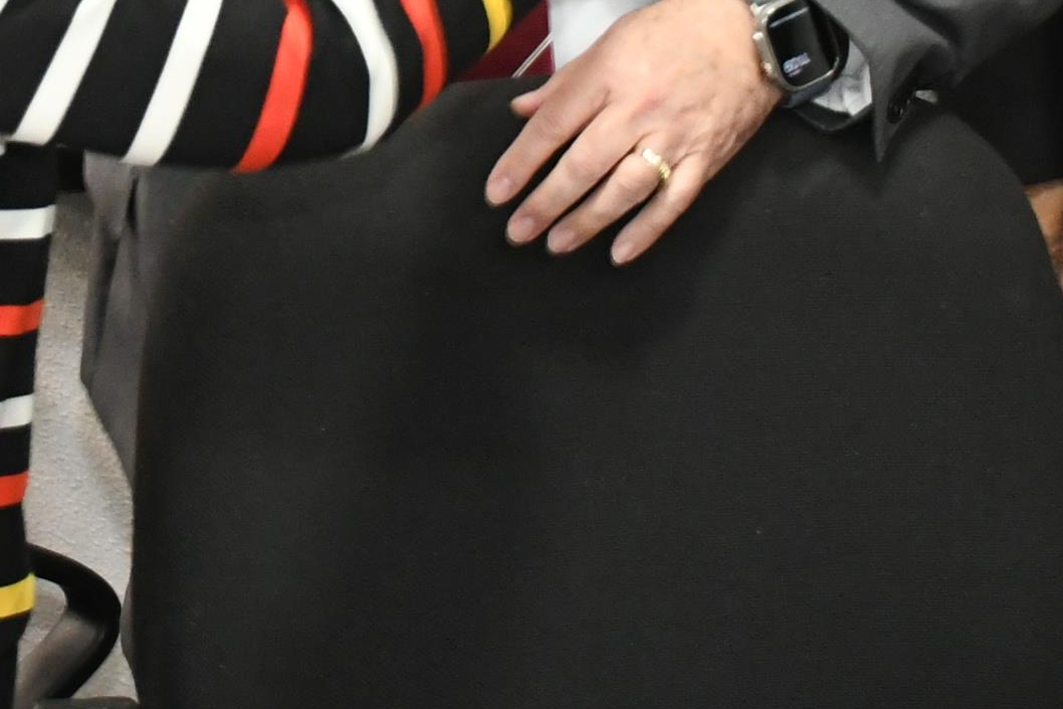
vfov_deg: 8.8
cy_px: -141
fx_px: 4546
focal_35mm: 154
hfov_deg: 13.2
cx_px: 64
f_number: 3.8
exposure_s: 1/100
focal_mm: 26
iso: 2500
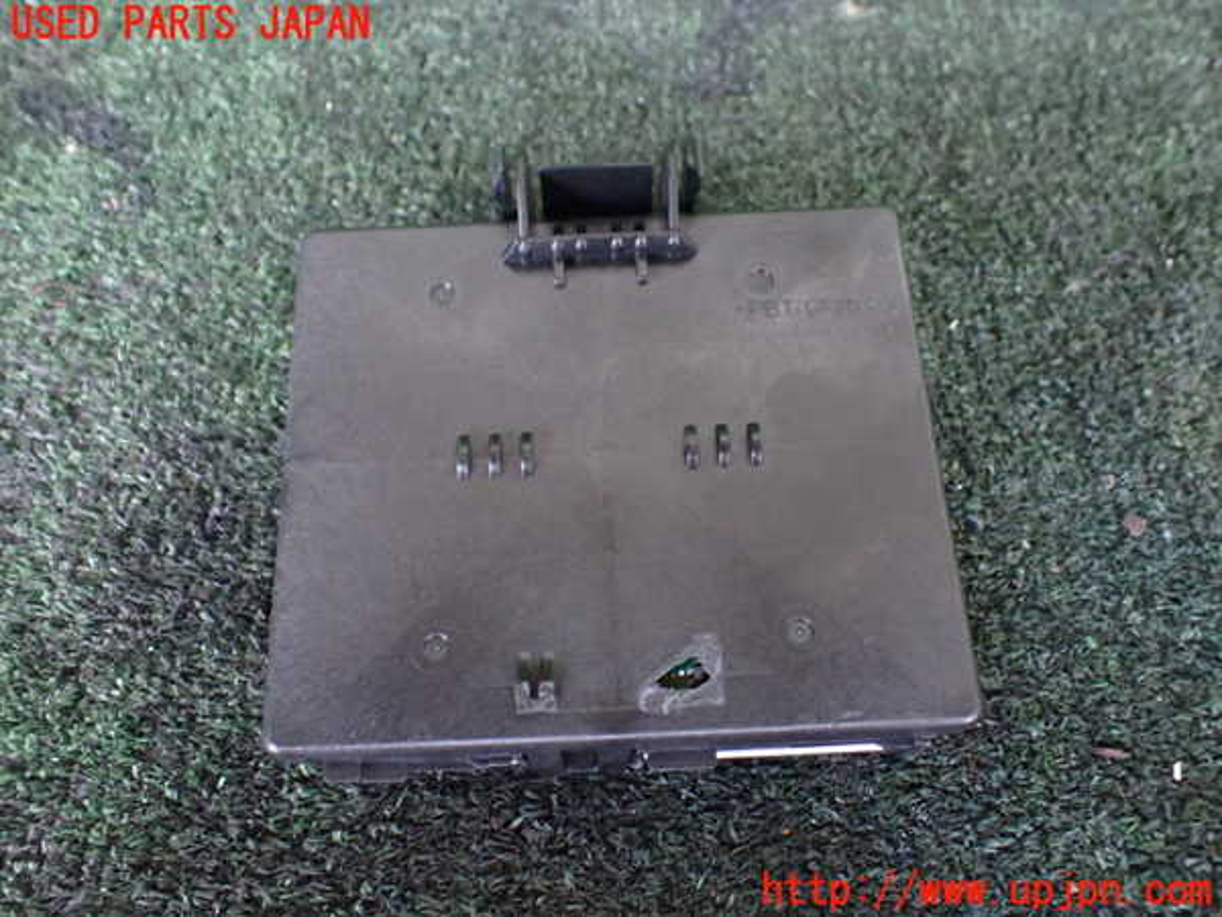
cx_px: 611
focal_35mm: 30
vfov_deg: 46.8
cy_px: 458
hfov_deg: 60.0
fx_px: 1059
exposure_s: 1/30
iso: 1000
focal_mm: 5.4
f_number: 2.3
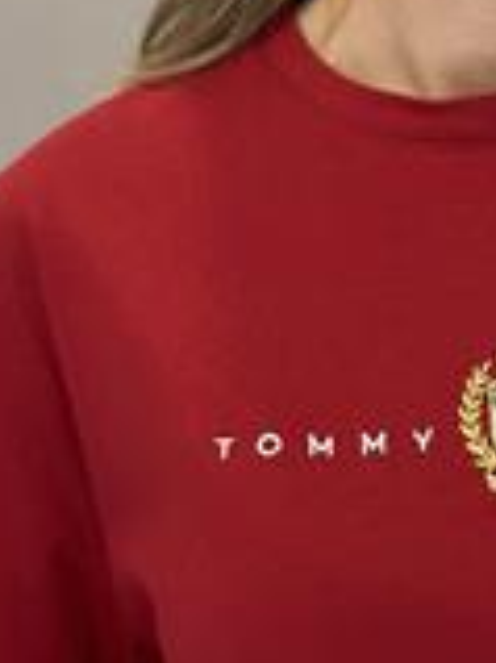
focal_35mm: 157
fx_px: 3003
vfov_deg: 12.3
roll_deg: +1.1
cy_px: 821
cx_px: 525
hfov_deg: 9.4
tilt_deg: -19.2
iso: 100
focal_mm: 6.86
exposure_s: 1/121
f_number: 1.78
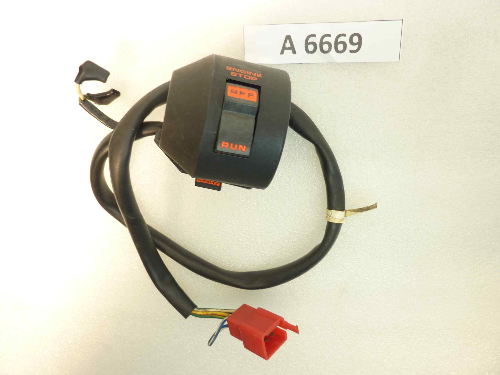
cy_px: 188
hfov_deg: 69.4
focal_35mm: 25
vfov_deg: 54.9
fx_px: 361
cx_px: 250
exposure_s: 1/15
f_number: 3.3
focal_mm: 4.1
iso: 80
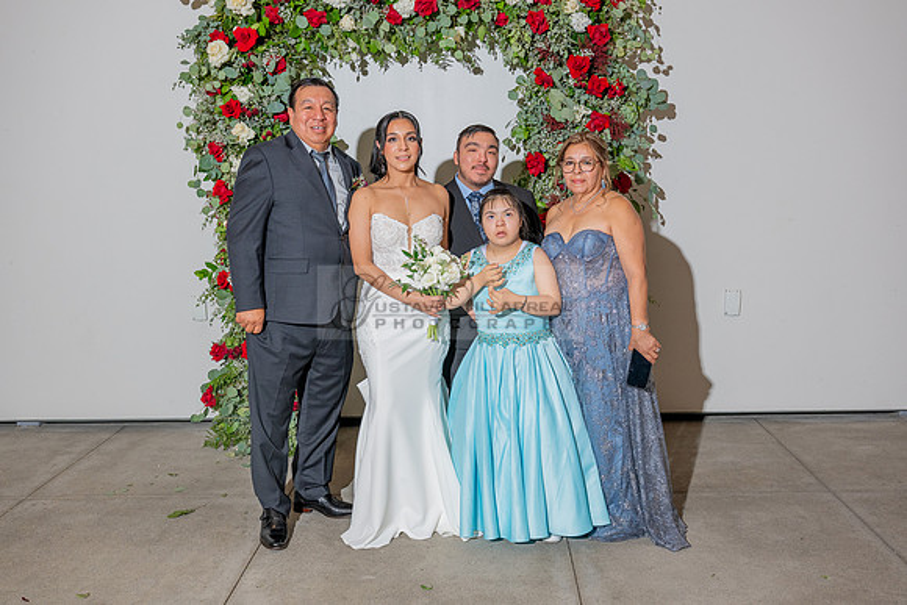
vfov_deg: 36.0
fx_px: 932
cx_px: 454
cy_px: 302
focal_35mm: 37
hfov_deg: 51.9
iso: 800
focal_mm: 37
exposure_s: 1/200
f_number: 5.6
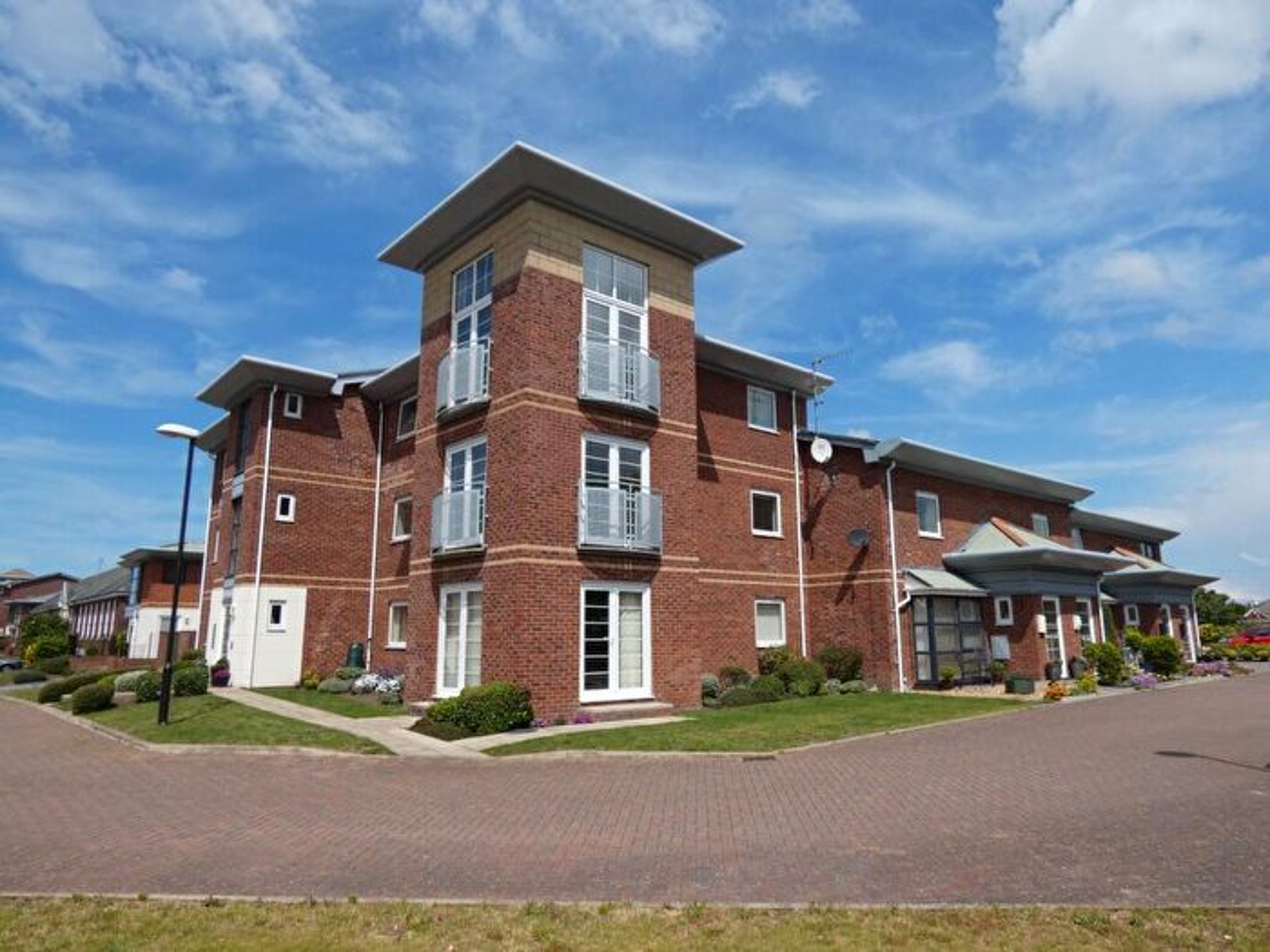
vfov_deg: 61.1
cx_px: 635
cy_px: 476
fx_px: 807
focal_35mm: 22
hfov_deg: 76.4
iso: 80
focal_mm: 4
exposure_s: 1/800
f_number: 4.5
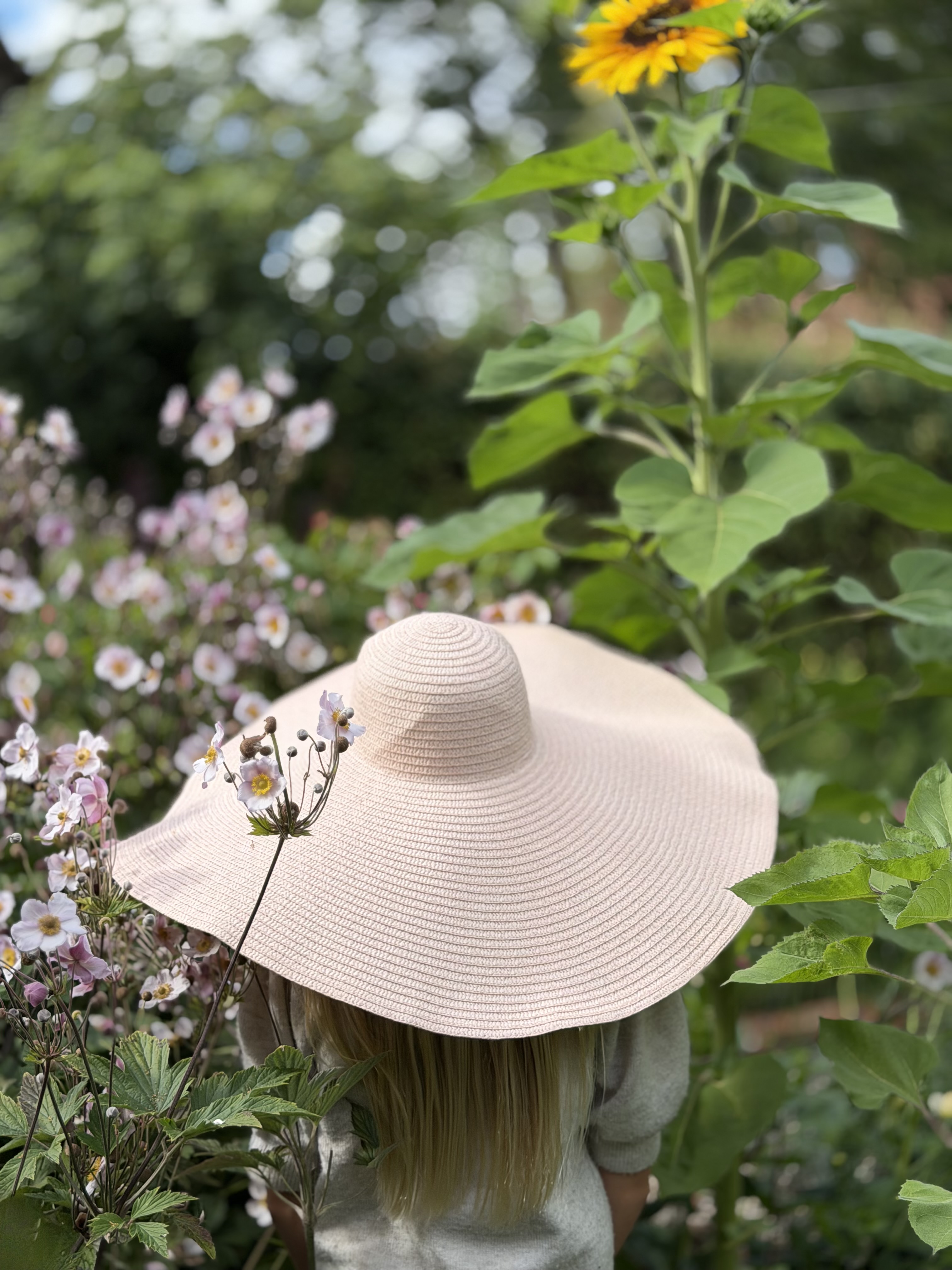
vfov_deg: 39.7
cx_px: 476
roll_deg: +4.3
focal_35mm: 48
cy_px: 635
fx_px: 1760
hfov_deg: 30.3
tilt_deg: -0.8
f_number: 1.78
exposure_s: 1/3226
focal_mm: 6.76
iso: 64
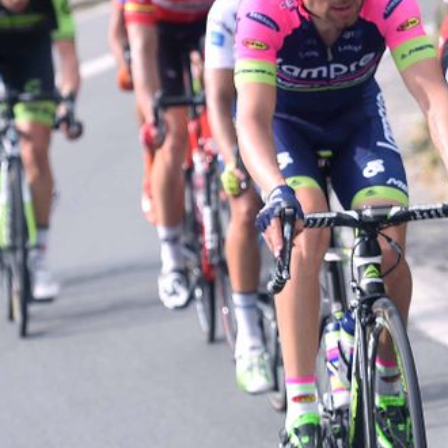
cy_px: 252
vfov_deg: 4.6
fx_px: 5520
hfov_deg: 4.6
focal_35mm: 377
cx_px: 603
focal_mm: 122
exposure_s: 1/640
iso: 320
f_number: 5.6
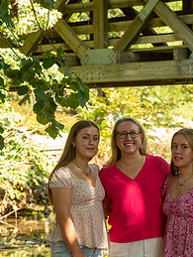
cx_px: 133
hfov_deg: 11.4
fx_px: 964
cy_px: 198
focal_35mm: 130
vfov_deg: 15.1
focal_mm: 78
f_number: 5
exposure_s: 1/80
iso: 250
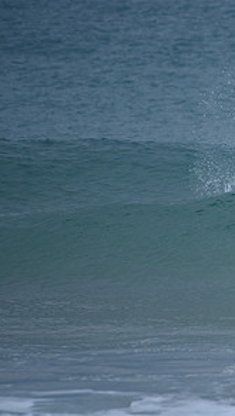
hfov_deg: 1.2
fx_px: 11669
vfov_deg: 2.0
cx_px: 399
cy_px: 214
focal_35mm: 1057
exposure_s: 1/800
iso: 180
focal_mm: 500
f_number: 5.6
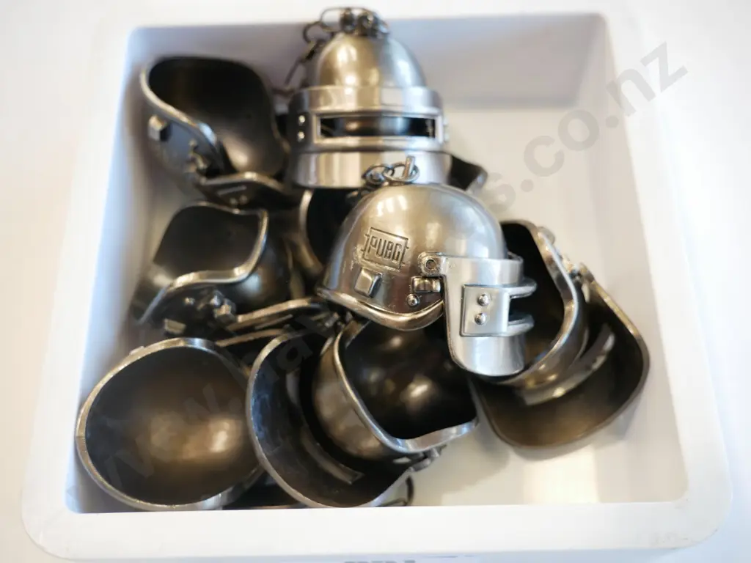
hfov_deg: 54.0
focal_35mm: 34
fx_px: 738
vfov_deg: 41.8
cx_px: 376
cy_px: 282
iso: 800
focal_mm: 17
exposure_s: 1/60
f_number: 3.8
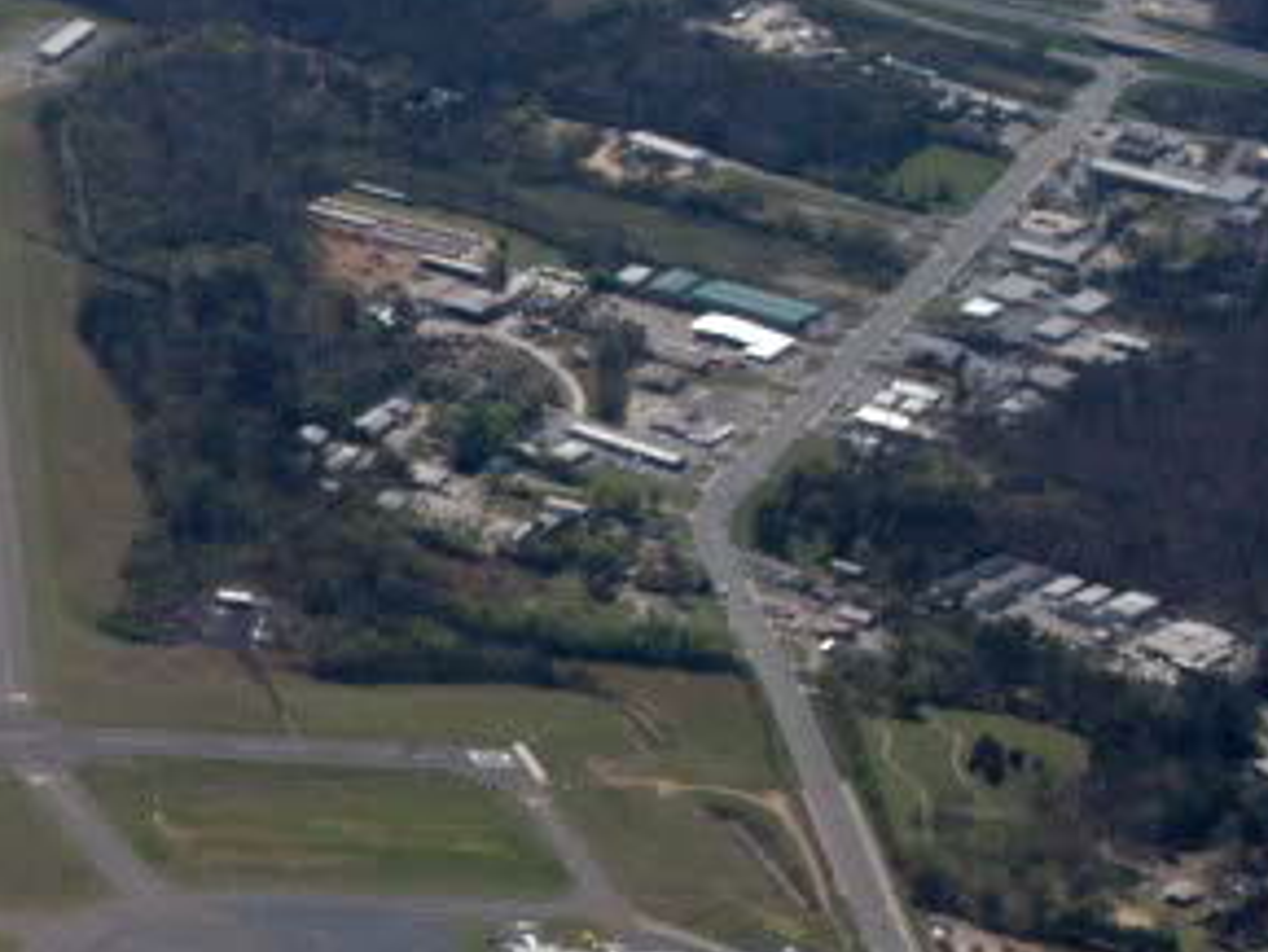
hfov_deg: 9.8
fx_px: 7109
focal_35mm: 194
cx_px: -713
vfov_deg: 7.6
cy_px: 1018
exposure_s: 1/500
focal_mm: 38
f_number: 18
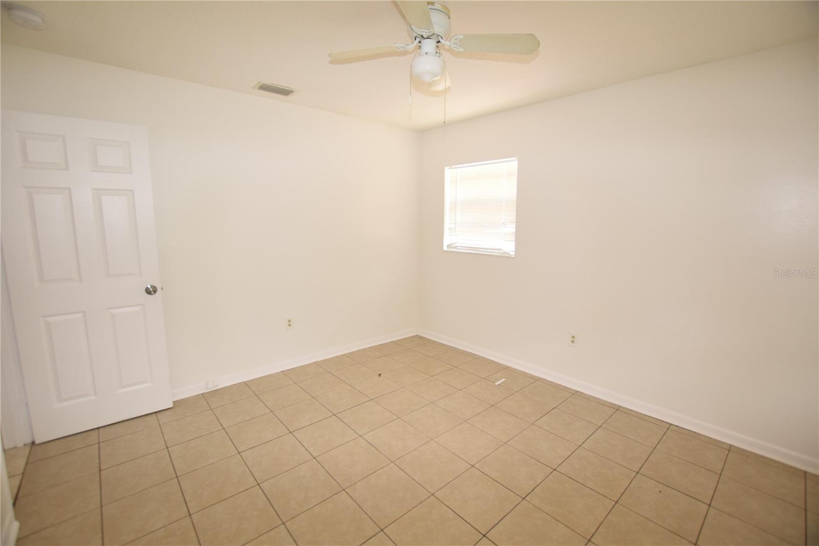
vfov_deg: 77.3
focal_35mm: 15
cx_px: 410
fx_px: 341
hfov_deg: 100.4
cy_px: 273
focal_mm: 10
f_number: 4.5
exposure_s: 1/80
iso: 800
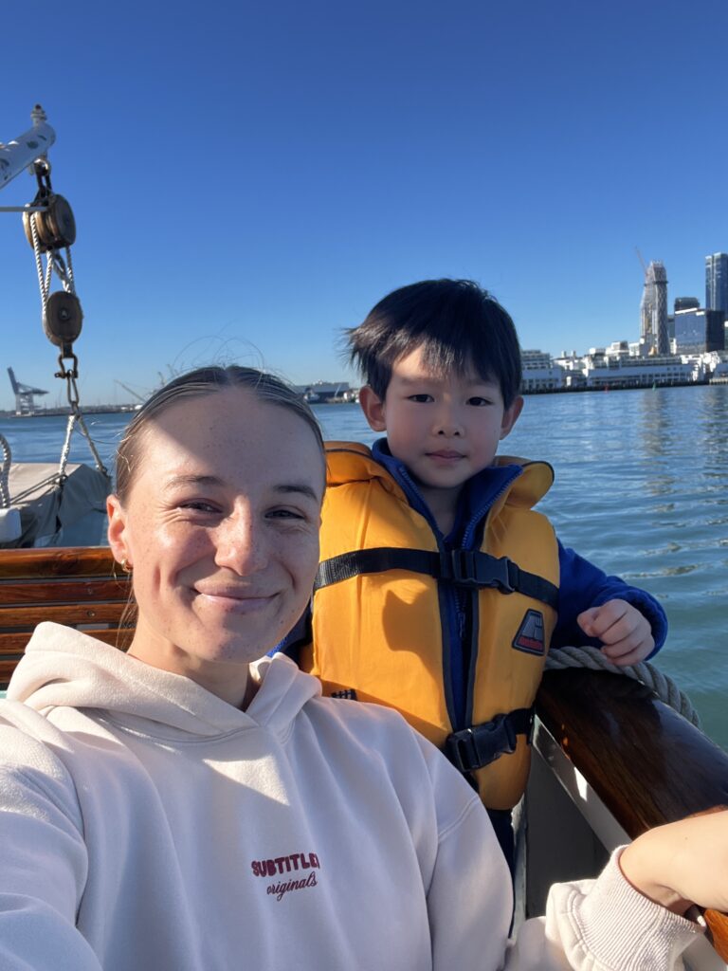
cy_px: 486
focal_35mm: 30
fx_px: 841
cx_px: 364
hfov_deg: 46.8
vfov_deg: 60.0
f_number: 2.2
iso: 32
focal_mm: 2.71
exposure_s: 1/651
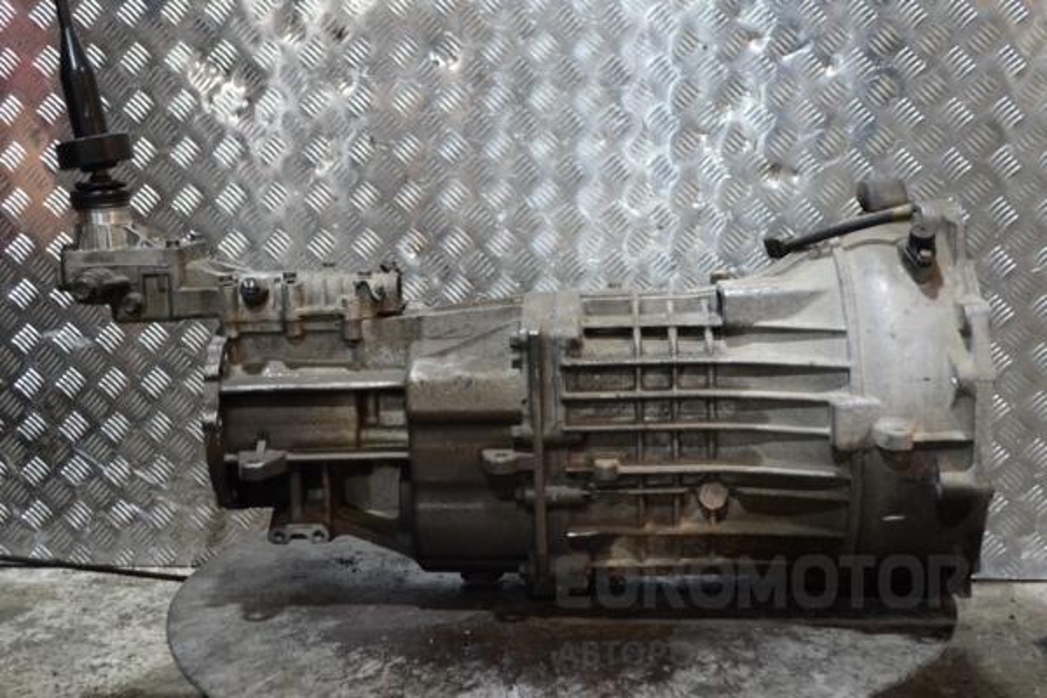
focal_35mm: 48
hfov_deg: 41.1
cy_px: 349
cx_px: 524
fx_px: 1396
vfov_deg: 28.1
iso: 1600
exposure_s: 1/30
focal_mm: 32
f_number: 4.8
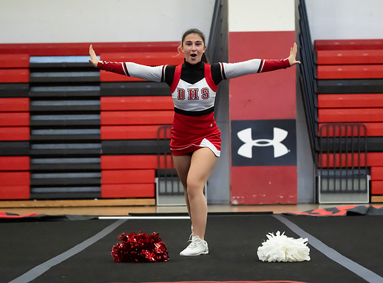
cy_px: 117
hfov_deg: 17.0
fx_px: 1279
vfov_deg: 12.6
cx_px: 204
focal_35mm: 116
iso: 9000
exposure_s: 1/800
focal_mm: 70
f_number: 2.8
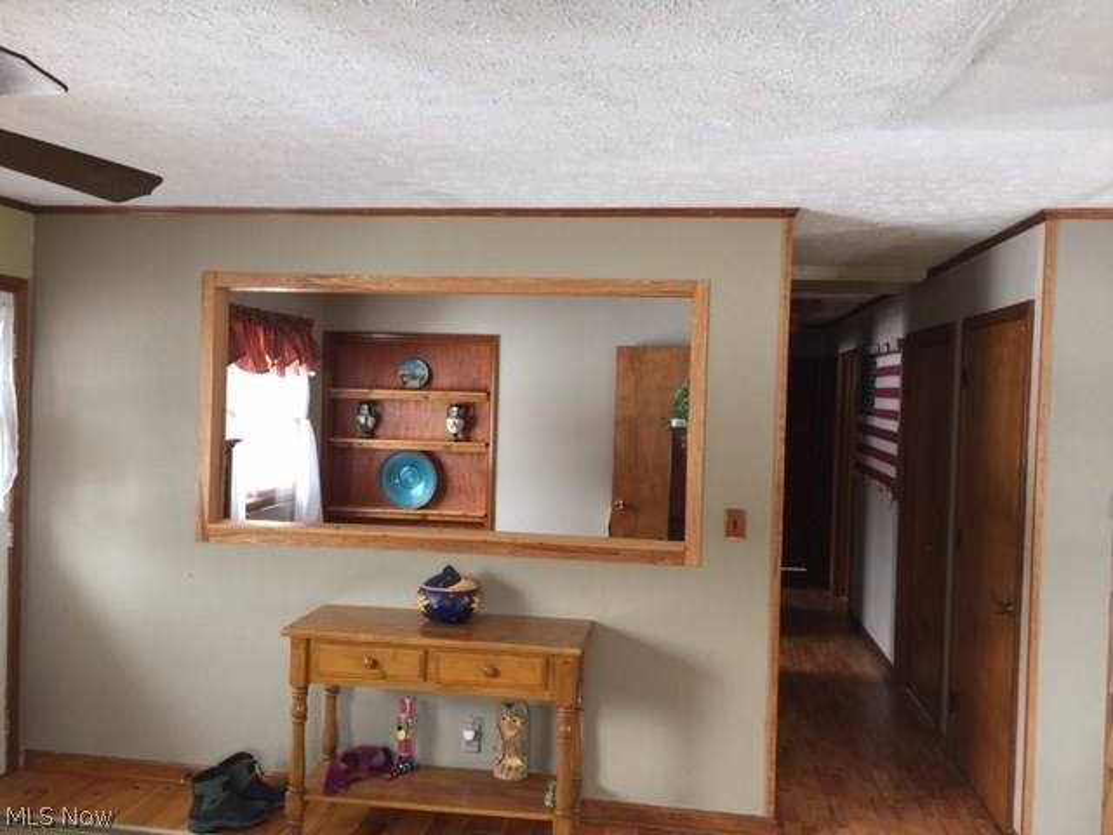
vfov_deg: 48.2
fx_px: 932
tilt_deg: +0.0
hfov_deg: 61.7
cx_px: 556
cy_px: 418
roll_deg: -1.6
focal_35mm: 29
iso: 64
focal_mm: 4.15
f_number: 2.2
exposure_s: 1/33
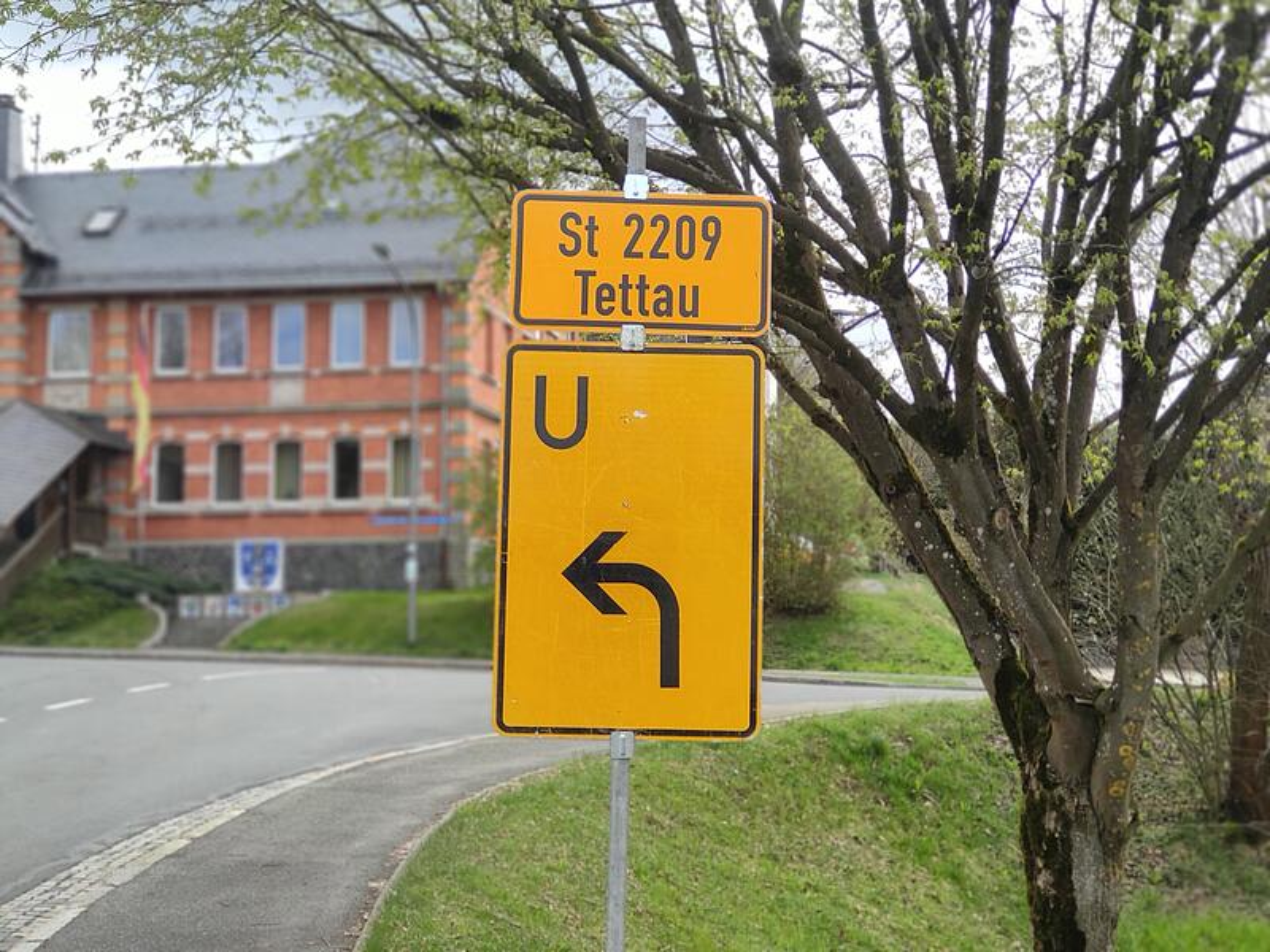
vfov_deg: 28.0
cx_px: 635
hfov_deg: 36.8
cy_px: 476
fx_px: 1908
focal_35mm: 52
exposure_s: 1/321
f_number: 2.4
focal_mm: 5.55
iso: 100
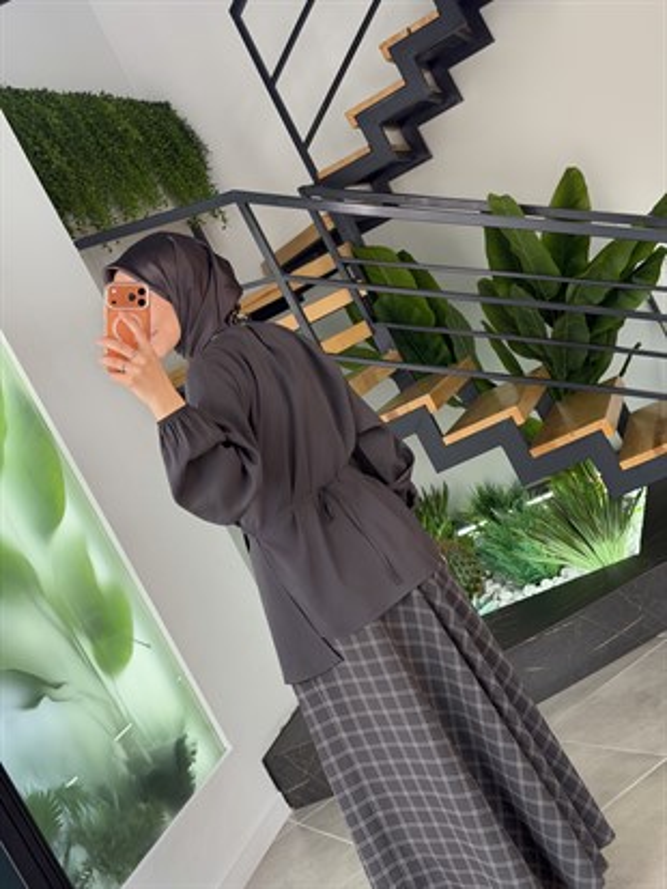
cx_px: 334
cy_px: 444
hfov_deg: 30.3
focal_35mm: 48
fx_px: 1233
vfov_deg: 39.6
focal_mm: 6.76
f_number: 1.78
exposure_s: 1/100
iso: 64
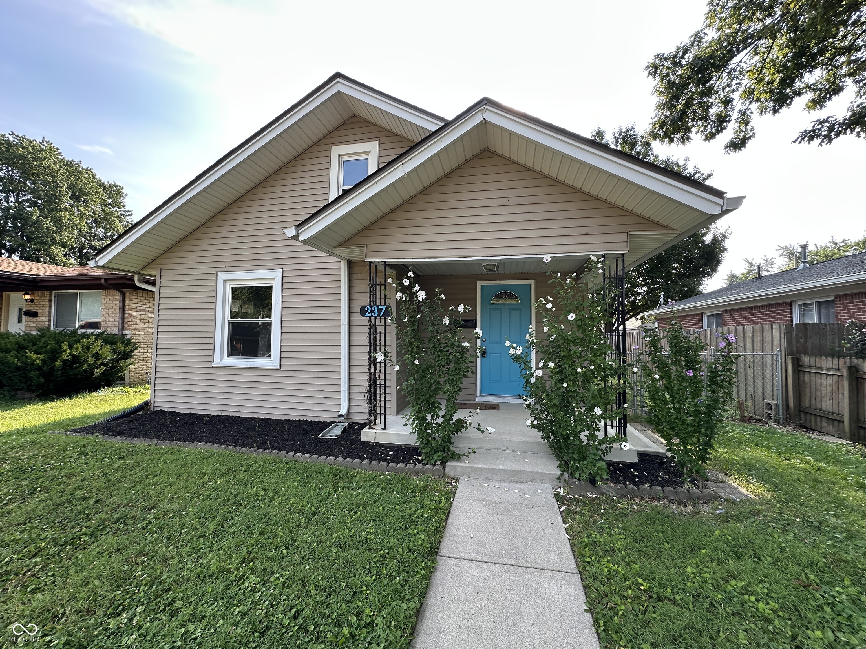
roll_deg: -0.3
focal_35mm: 14
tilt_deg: +2.3
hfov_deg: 102.1
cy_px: 324
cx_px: 433
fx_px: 350
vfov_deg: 85.7
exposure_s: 1/260
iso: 40
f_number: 2.2
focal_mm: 2.22
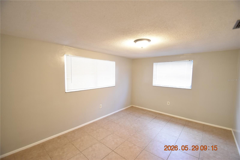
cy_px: 80
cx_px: 120
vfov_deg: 77.3
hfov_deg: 100.4
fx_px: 100
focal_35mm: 15
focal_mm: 10
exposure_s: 1/15
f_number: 3.5
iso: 800
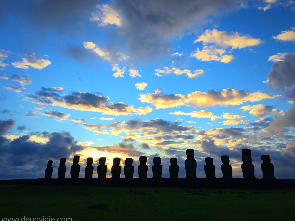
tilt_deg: +16.0
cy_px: 109
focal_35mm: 30
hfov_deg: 60.0
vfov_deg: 46.8
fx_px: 256
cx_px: 150
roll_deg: -0.6
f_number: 2.2
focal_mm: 4.15
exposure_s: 1/513
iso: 25
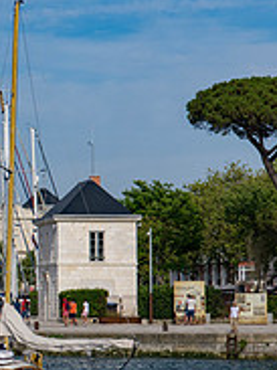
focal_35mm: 213
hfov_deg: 6.7
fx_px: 2275
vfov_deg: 9.3
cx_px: -273
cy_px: 163
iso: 72
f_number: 8
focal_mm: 70
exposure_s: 1/640
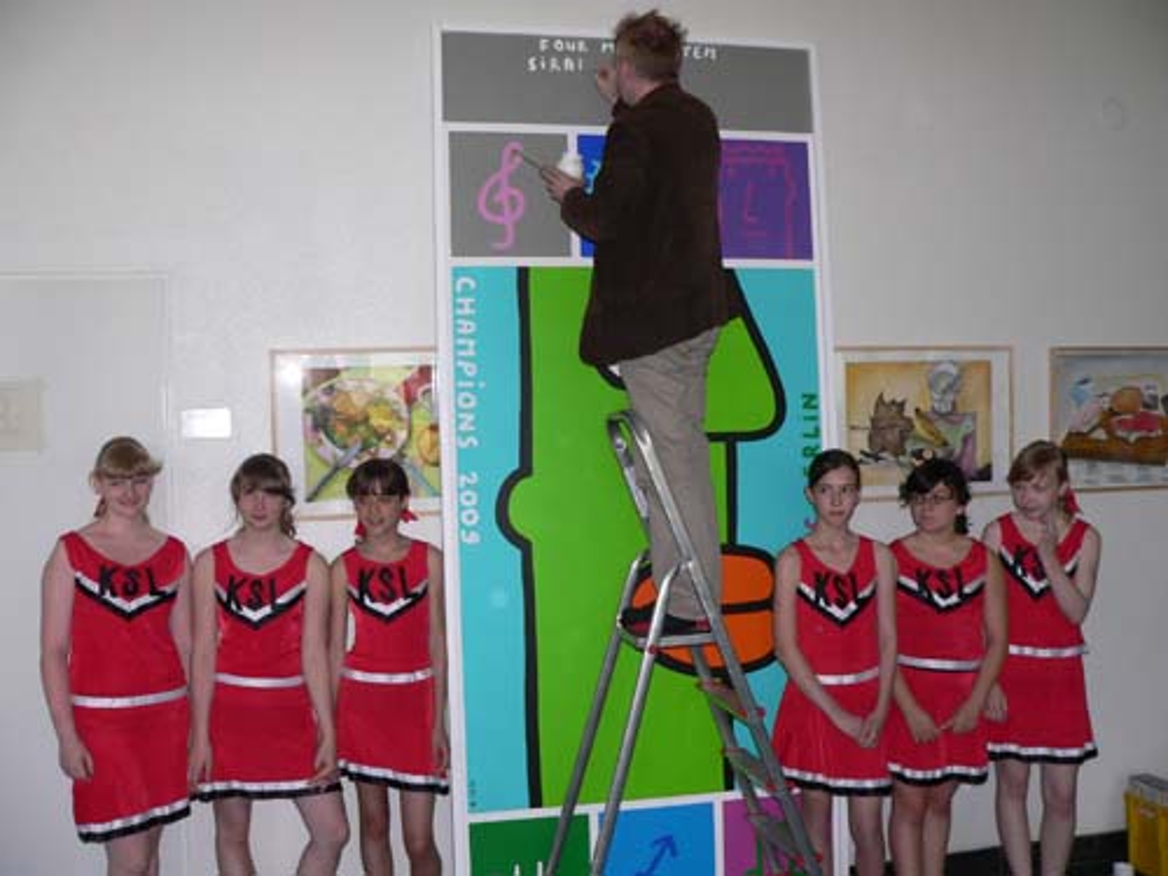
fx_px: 1215
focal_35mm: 36
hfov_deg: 51.4
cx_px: 584
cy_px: 438
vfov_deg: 39.7
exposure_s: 1/60
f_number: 2.8
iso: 80
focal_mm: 6
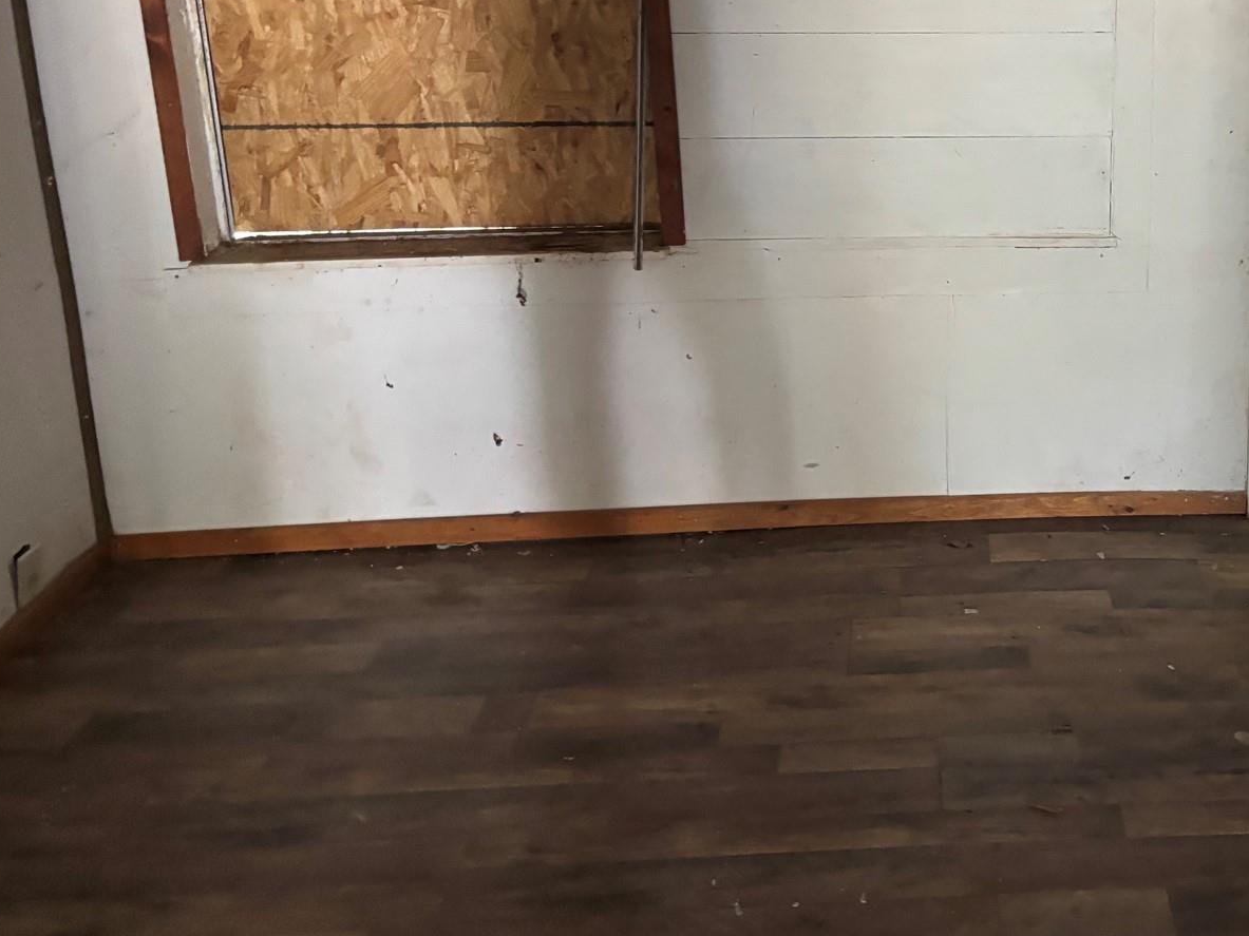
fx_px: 1624
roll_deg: -0.2
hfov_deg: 40.1
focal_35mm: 45
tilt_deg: -14.7
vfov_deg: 31.7
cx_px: 1032
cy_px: 261
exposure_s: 1/40
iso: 640
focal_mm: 5.96
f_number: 1.6
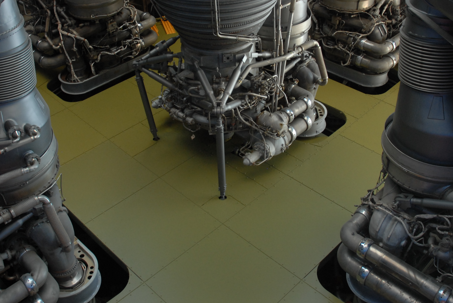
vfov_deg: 33.2
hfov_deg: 48.4
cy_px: 103
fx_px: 504
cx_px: 216
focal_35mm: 40
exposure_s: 1/30
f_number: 7.1
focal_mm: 18
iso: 400
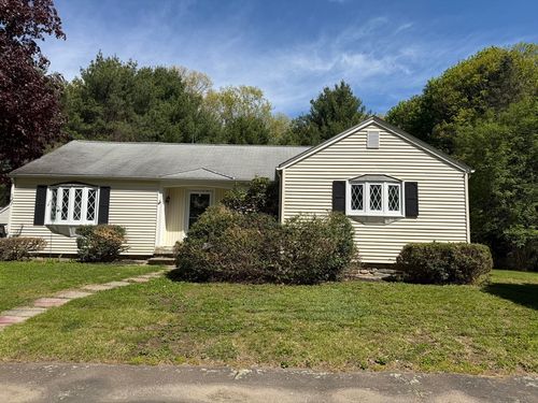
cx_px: 269
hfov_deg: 71.6
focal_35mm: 24
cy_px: 202
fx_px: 373
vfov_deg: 56.8
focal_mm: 6.76
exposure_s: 1/6173
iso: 80
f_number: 1.78
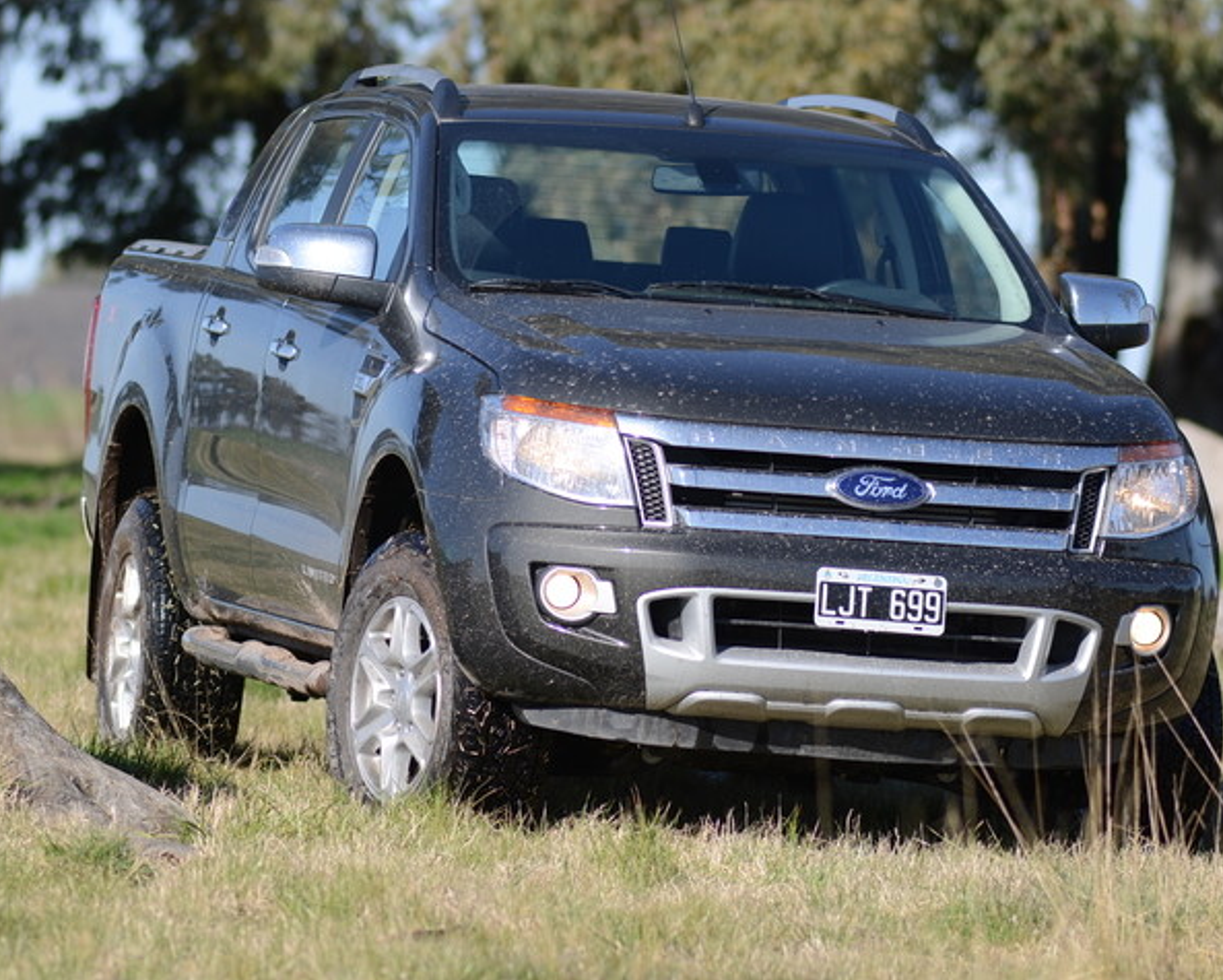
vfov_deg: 5.0
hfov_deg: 6.3
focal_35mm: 307
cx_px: 491
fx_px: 11118
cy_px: 490
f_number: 3.5
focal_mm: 180
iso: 100
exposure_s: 1/800
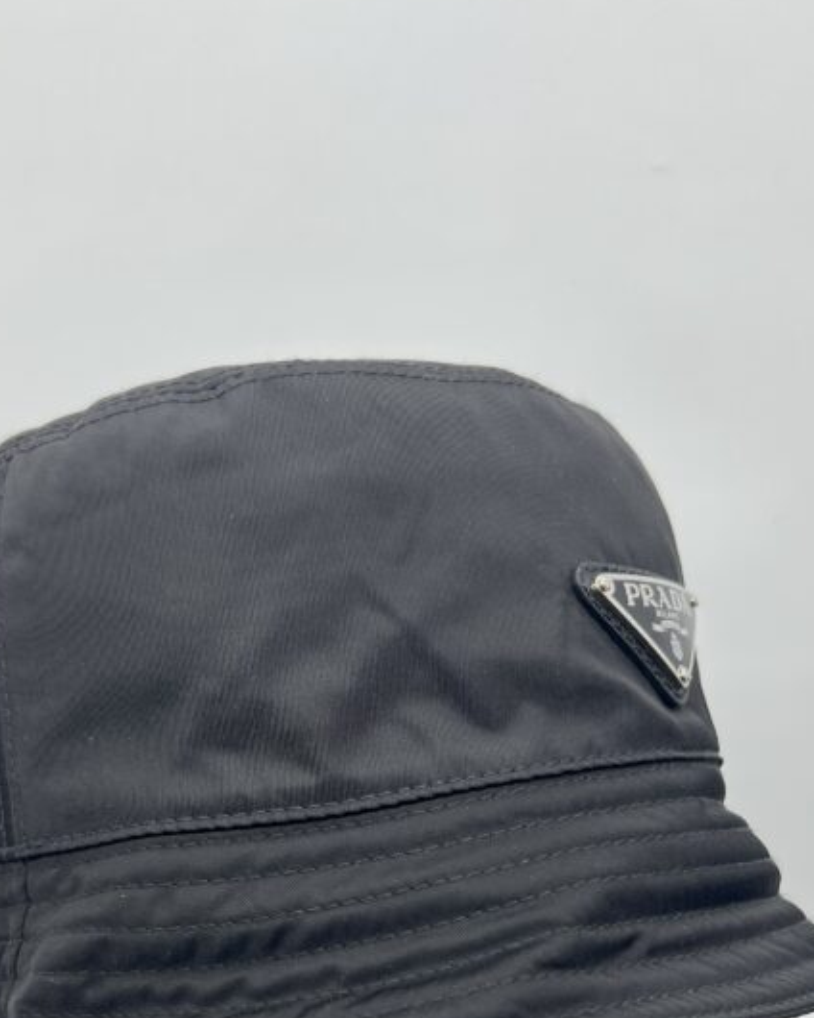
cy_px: 801
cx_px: 346
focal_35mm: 49
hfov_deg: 30.8
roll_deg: -0.3
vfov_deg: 36.8
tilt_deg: -26.5
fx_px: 1476
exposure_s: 1/100
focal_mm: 5.7
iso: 40
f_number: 1.5
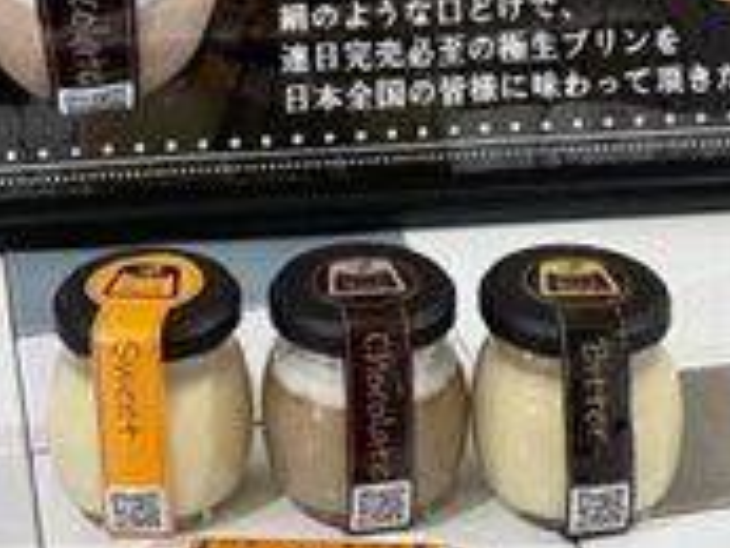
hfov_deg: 20.4
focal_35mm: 96
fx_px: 2026
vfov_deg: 14.0
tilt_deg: -9.5
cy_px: -375
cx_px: 266
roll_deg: +1.6
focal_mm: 4.2
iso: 250
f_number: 1.6
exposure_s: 1/60
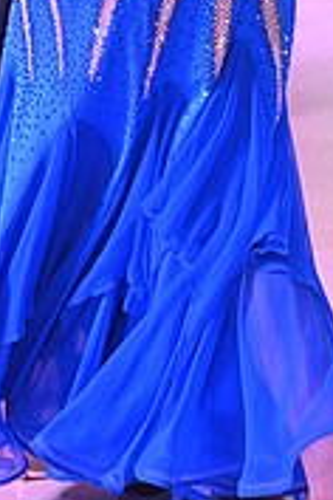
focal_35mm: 213
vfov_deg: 9.5
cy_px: -150
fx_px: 2955
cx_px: 128
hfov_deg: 6.4
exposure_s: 1/320
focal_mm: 65
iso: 5000
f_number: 6.3
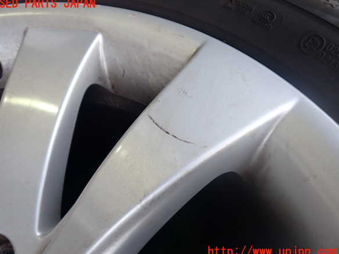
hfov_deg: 58.4
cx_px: 165
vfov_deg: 45.4
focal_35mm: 31
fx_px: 303
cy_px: 128
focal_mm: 5.4
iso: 100
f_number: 2.3
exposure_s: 1/125
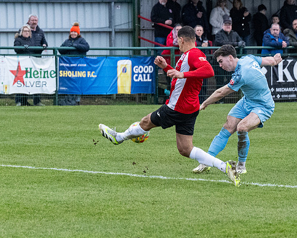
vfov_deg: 4.5
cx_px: 171
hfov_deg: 5.6
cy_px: 186
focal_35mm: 343
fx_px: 3014
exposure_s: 1/1250
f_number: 4
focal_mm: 110
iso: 4000
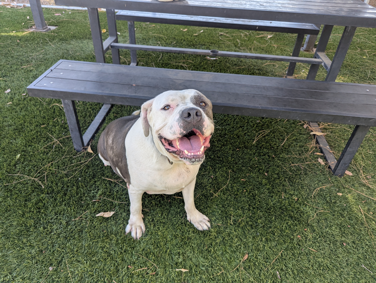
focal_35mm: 24
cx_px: 188
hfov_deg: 71.5
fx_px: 261
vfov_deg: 56.9
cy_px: 142
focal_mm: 6.81
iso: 65
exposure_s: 1/262
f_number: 1.85
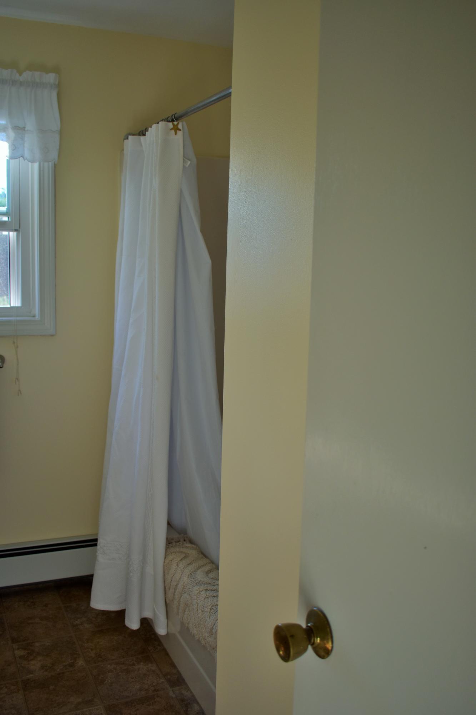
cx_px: 238
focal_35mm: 36
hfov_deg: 36.9
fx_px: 714
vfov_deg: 53.1
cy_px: 358
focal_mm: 24
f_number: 3.8
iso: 200
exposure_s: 1/250
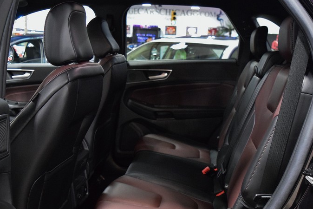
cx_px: 179
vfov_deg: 32.6
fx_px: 357
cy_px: 125
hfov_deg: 47.3
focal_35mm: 41
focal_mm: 18
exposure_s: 1/50
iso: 6400
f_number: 3.5
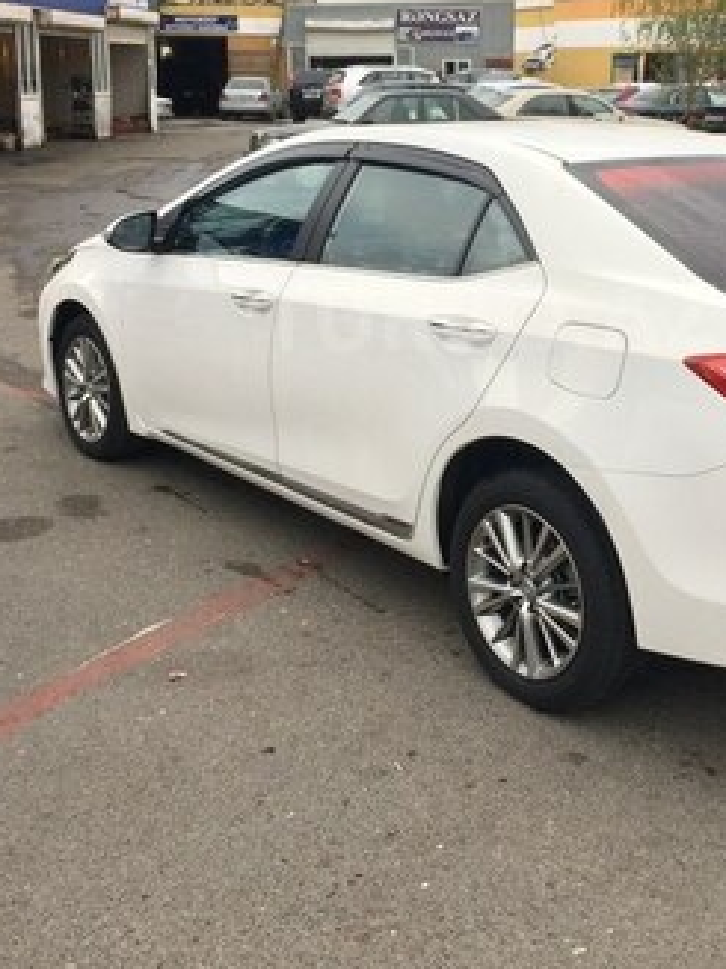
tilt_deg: -12.5
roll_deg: -1.3
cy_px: 317
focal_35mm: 44
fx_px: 1231
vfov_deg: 42.3
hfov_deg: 32.6
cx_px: 489
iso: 50
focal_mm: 4.15
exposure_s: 1/50
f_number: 2.2
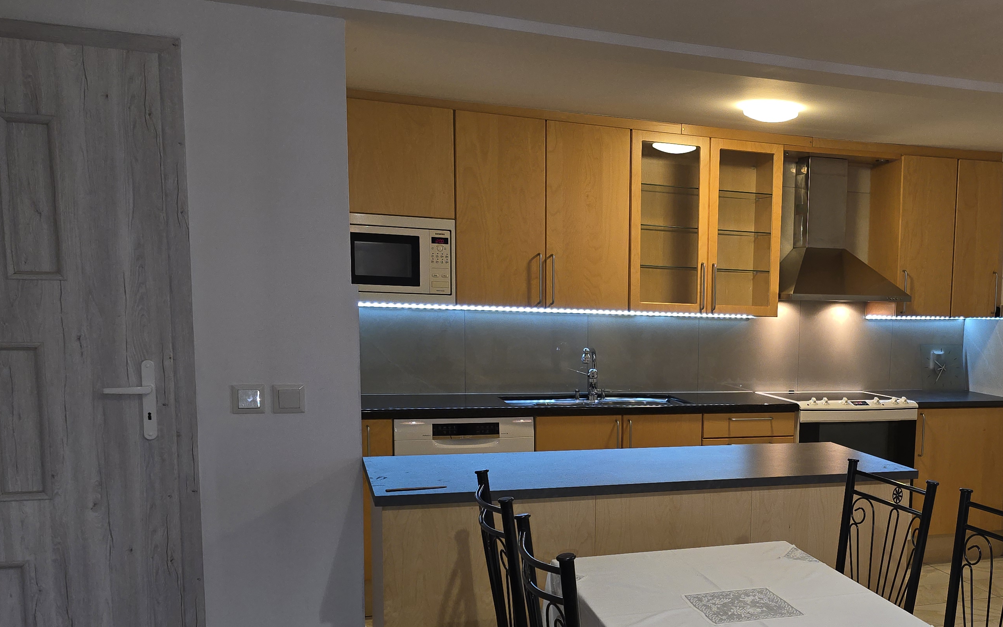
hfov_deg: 49.1
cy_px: 435
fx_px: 1039
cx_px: 773
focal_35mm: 38
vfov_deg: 33.2
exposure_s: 1/50
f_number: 1.7
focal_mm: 6.3
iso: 100
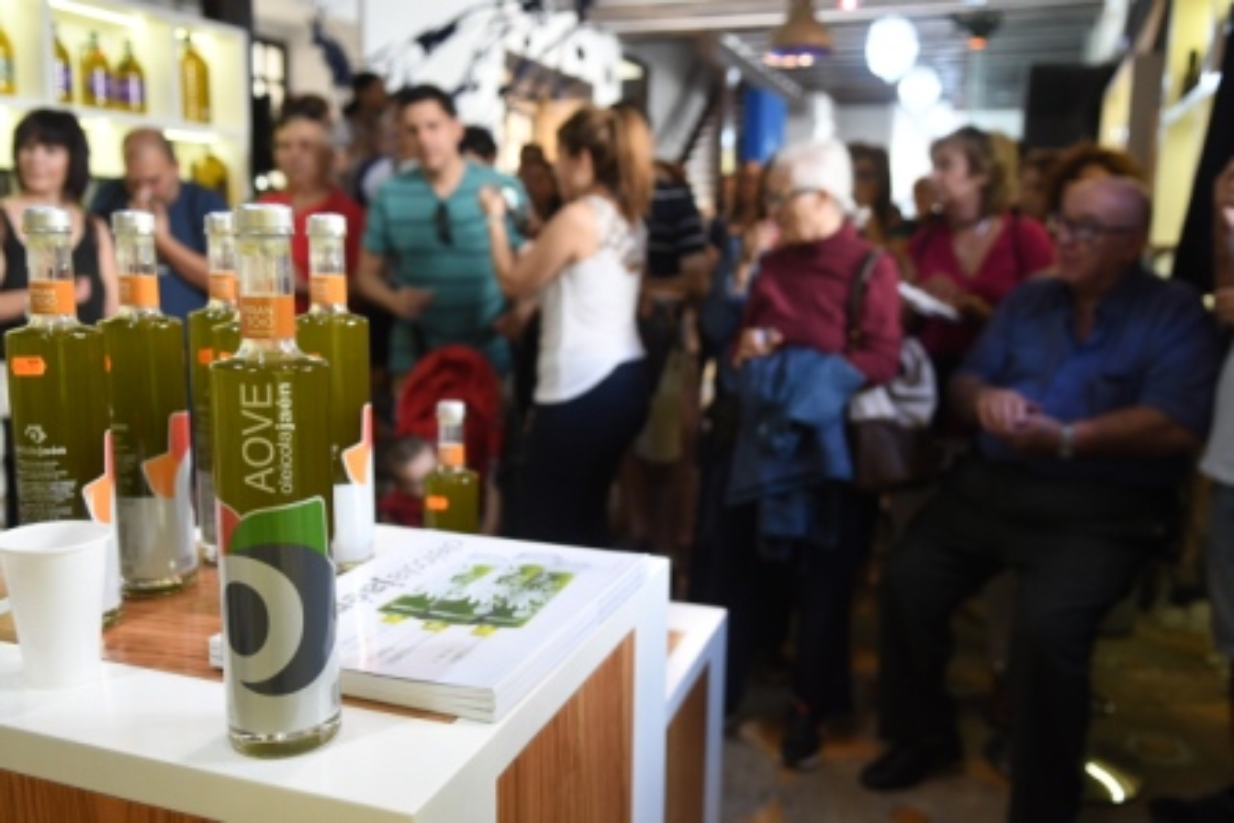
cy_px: 412
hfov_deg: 61.9
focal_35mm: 30
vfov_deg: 43.6
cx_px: 617
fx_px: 1029
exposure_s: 1/60
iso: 1000
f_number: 2.8
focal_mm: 20
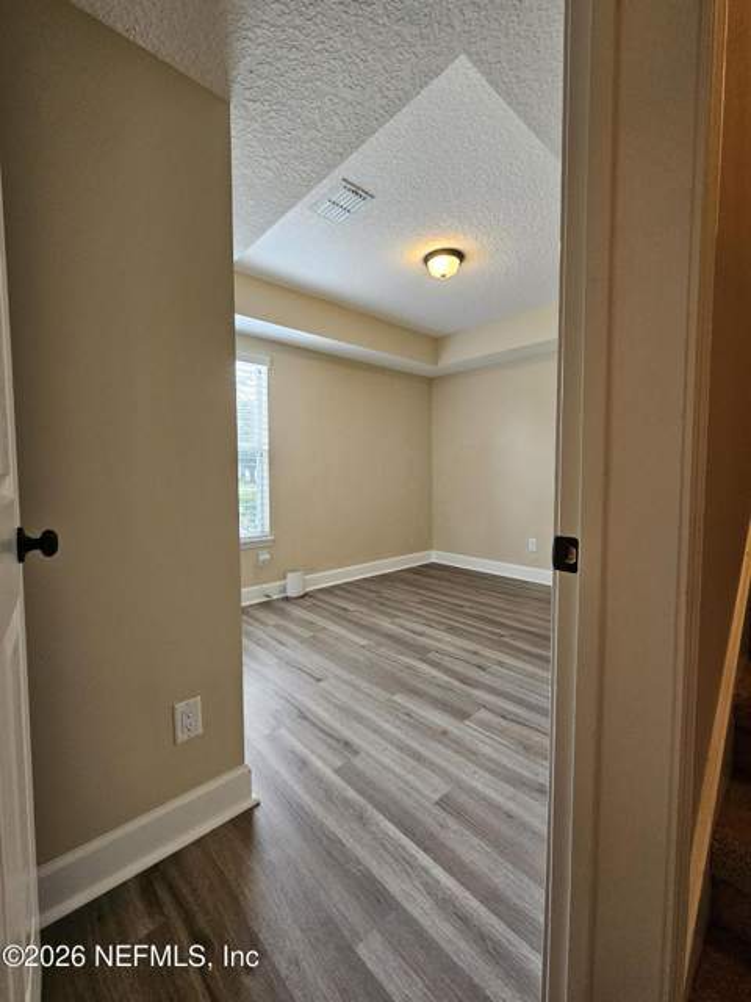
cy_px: 501
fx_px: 376
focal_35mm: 13
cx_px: 376
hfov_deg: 89.9
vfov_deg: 106.2
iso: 320
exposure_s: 1/60
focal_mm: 2.2
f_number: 2.2
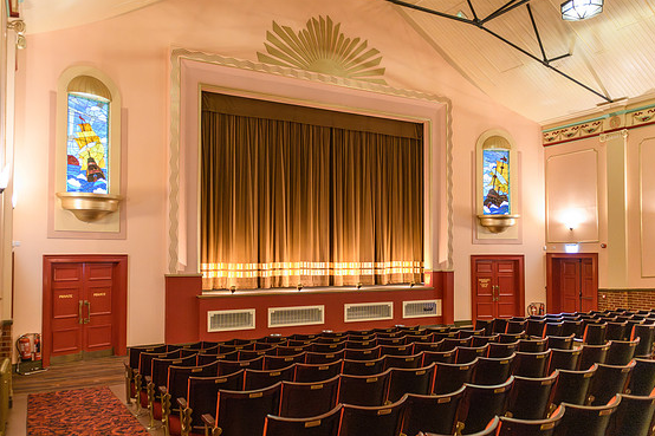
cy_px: 239
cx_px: 299
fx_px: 509
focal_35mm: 28
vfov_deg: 46.3
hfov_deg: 65.4
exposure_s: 1/30
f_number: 2.8
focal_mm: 24
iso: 8000
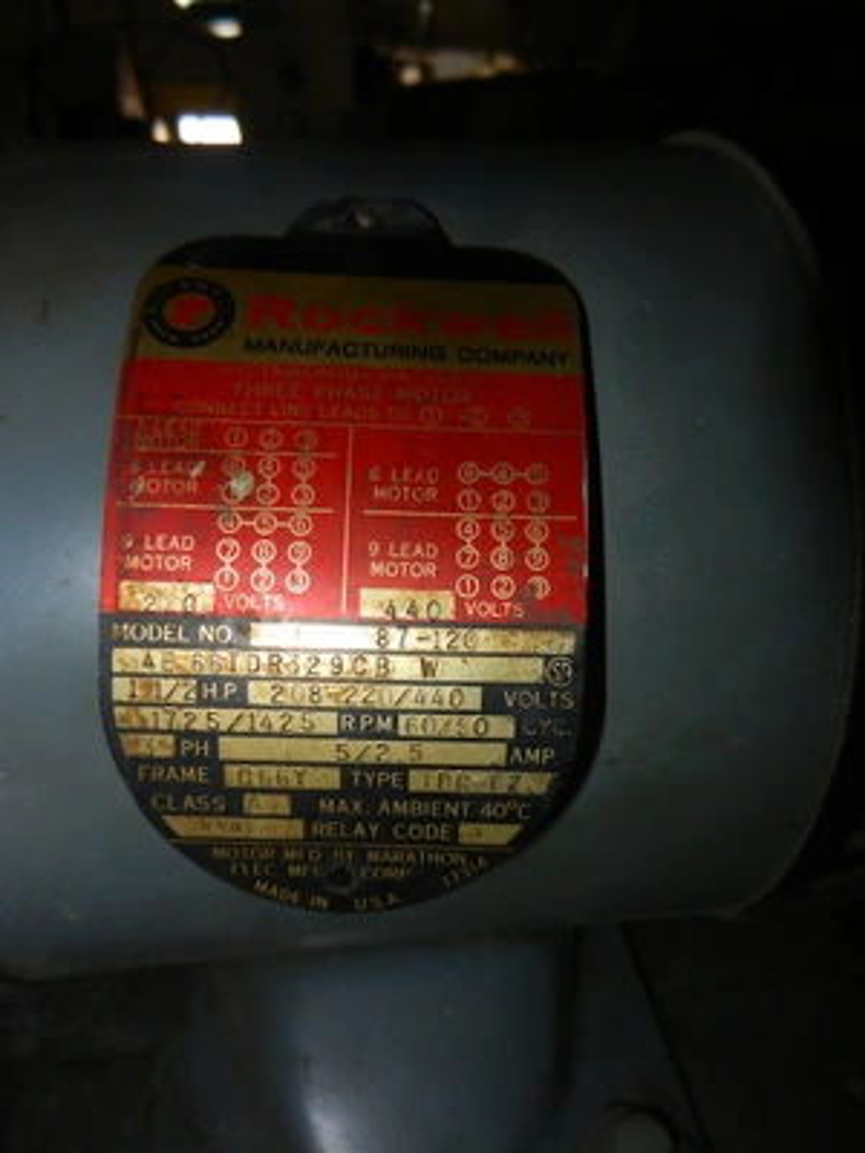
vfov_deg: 69.4
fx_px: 833
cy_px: 576
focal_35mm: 25
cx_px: 432
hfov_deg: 54.9
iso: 200
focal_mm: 4.5
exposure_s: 1/30
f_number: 7
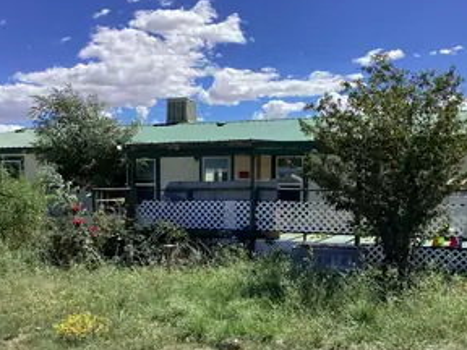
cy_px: 233
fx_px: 580
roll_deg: +0.0
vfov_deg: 33.3
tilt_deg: -5.6
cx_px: 242
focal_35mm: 43
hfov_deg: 43.8
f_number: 2.4
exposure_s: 1/1148
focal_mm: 3.3
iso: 25
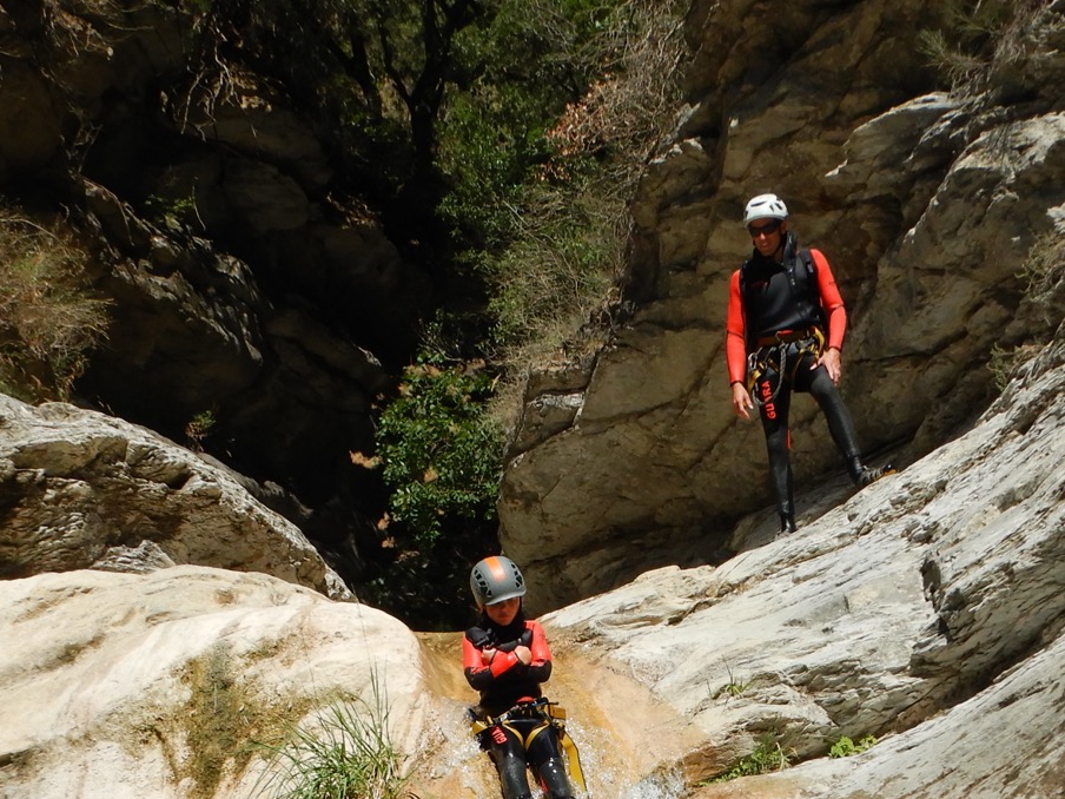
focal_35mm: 51
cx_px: 576
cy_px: 731
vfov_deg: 27.5
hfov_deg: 37.5
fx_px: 1569
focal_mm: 4.3
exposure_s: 1/1000
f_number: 4.1
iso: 125
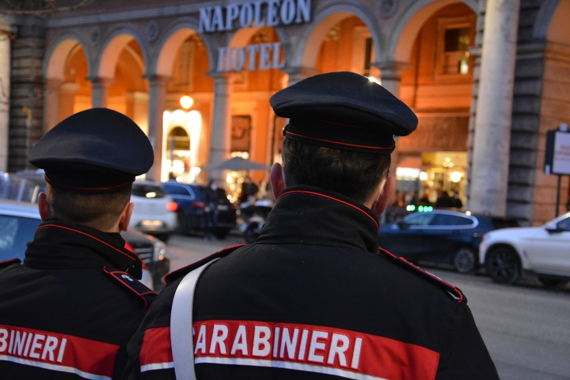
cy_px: 190
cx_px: 285
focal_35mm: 63
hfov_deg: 31.9
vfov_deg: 21.6
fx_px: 997
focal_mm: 42
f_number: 4.8
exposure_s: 1/25
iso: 3200
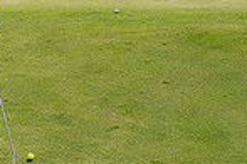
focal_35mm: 95
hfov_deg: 19.5
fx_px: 652
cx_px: -87
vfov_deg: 14.3
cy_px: 41
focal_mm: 24
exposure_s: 1/2500
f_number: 6.3
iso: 250
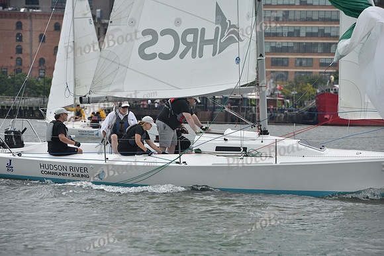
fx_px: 2134
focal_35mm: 200
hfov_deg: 10.3
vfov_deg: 6.9
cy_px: 128
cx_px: 192
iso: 400
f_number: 8
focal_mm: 200
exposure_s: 1/800
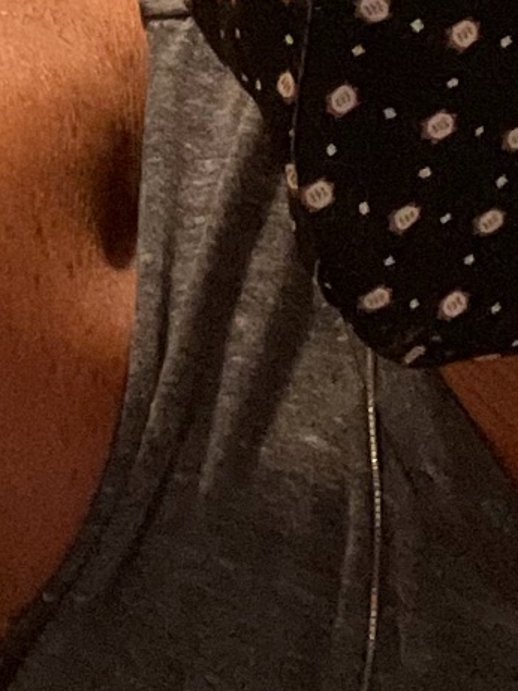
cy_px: -567
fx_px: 2656
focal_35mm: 133
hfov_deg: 10.9
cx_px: -99
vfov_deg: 13.3
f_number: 2.2
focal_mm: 2.71
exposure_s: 1/40
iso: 400
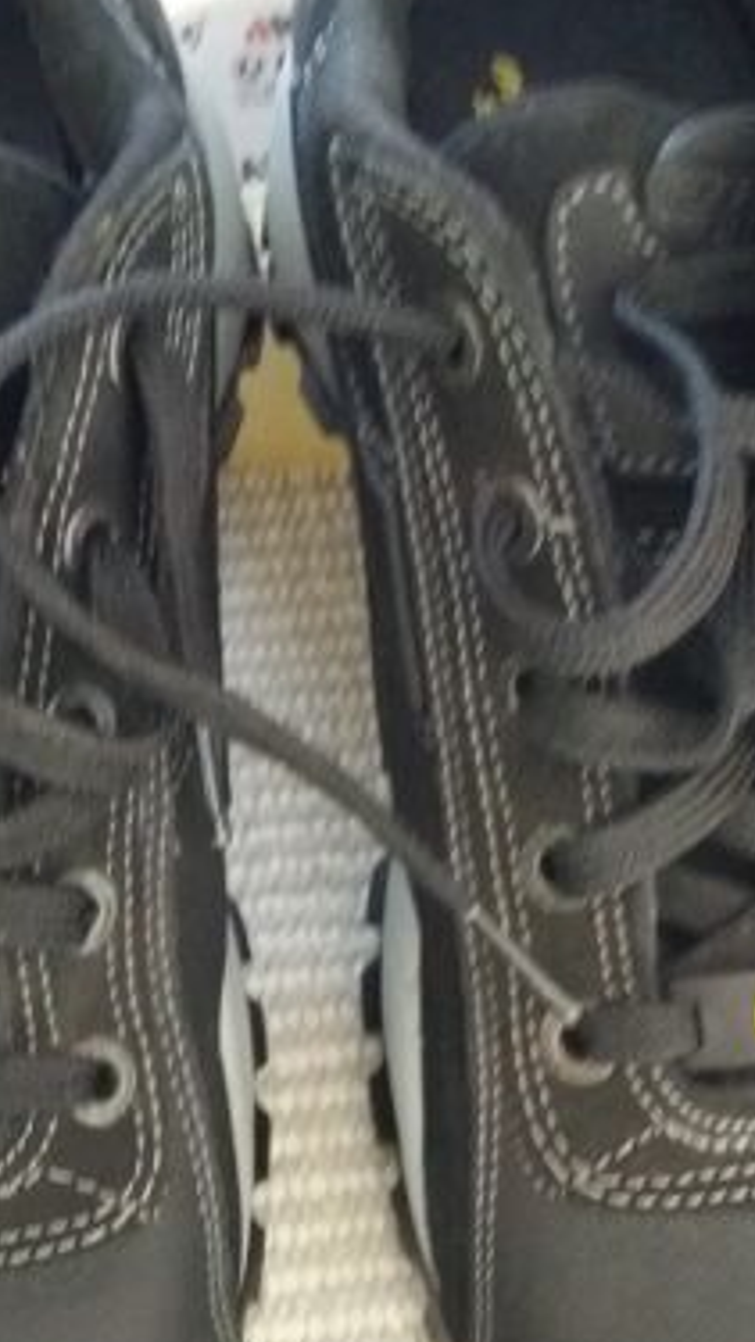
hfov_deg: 23.0
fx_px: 1850
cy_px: 880
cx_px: 326
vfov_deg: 39.4
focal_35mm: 52
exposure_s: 1/17
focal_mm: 3.7
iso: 800
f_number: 1.9
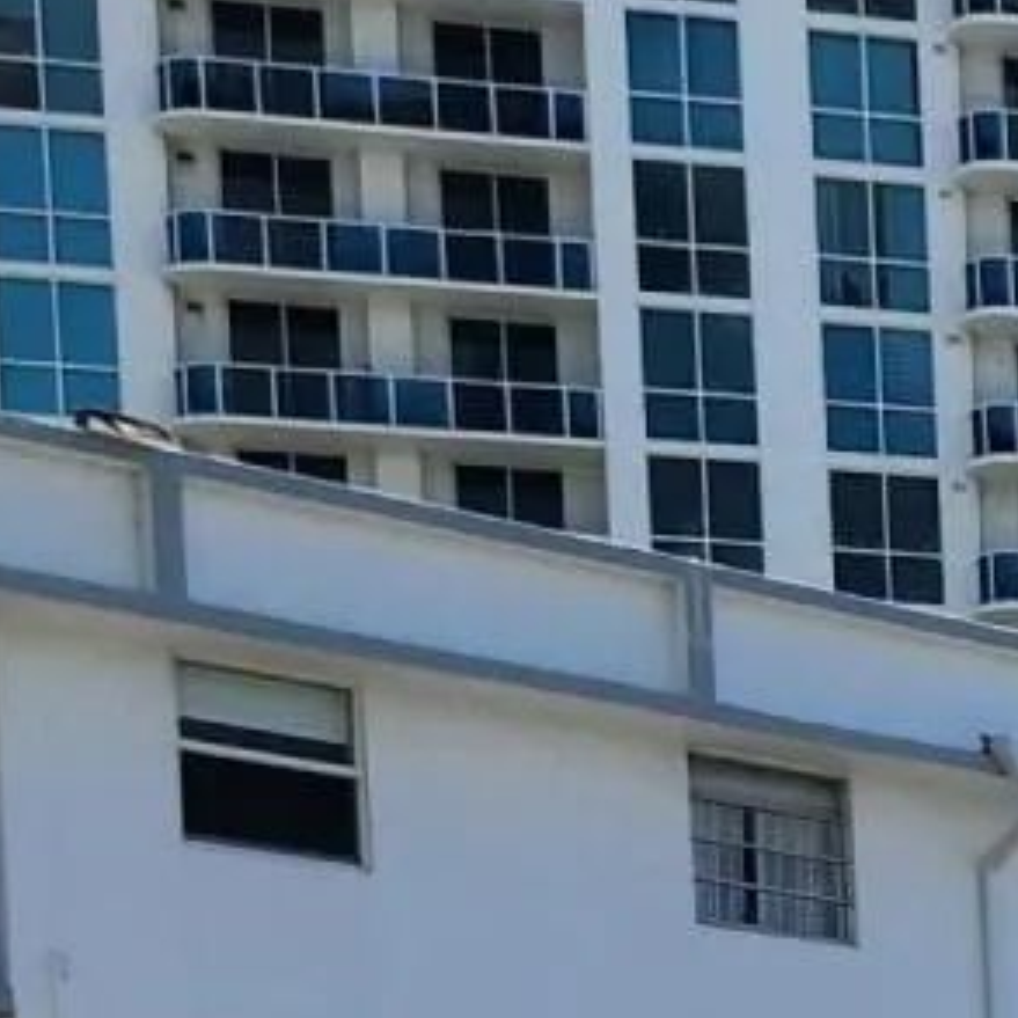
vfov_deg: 11.2
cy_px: 2105
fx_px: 4625
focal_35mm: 139
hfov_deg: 11.0
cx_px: 2293
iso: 20
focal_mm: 5.4
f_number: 1.8
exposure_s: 1/2339
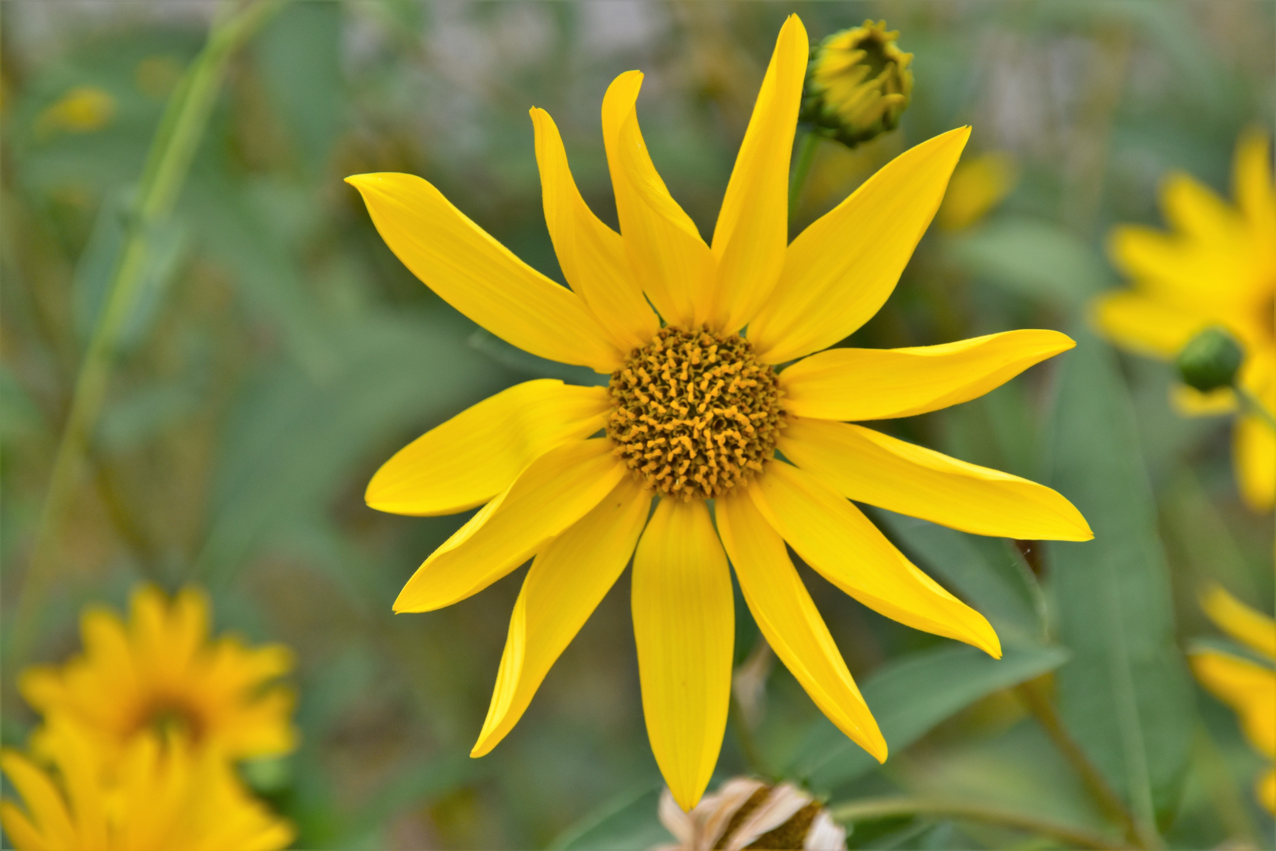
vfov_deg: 5.7
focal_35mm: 240
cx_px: 638
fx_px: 8506
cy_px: 426
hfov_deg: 8.6
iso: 400
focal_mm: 160
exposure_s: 1/400
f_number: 11
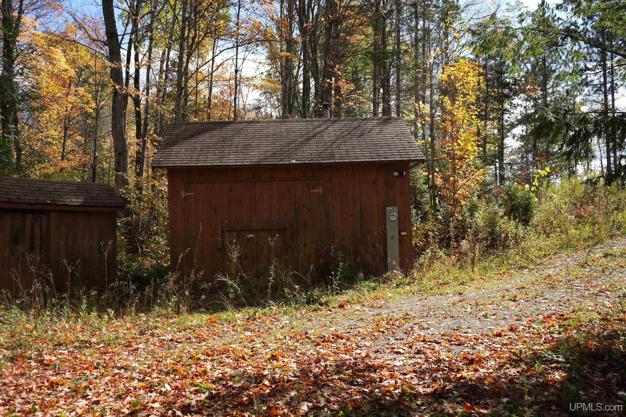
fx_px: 539
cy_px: 208
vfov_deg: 42.3
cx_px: 313
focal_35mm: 31
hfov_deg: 60.3
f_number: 4.5
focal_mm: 31
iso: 100
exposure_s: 1/320
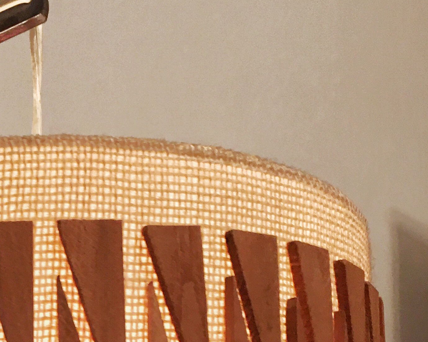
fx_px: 1051
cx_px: -8
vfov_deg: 16.9
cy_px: 496
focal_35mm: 83
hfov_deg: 22.1
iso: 40
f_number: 2.2
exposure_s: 1/17
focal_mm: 4.15
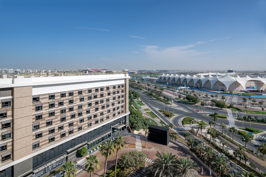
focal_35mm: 20
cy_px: 88
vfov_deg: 61.9
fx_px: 148
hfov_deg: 84.0
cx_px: 133
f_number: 8
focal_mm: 20
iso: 64
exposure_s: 1/800
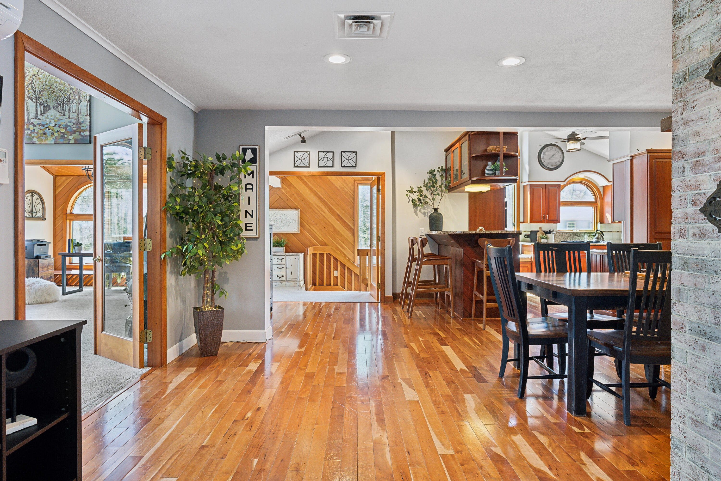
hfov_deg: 81.2
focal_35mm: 21
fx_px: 421
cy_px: 240
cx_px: 360
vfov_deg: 59.5
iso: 320
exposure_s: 1/15
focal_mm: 21
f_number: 7.1
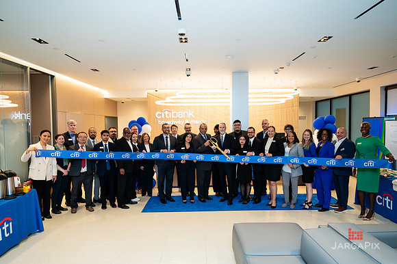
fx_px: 265
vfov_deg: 53.1
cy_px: 132
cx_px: 198
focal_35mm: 24
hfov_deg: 73.8
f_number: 4
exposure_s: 1/160
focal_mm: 24
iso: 400
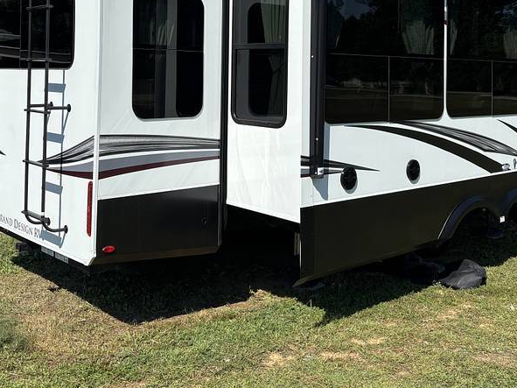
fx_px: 657
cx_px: 247
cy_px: 68
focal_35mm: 44
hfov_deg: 42.9
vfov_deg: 31.8
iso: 50
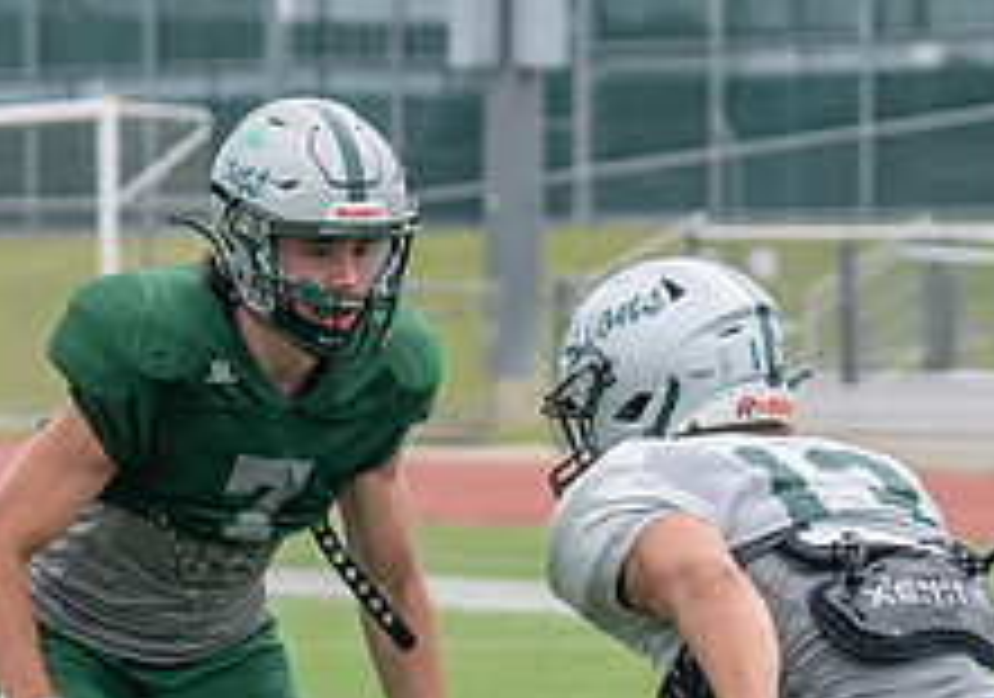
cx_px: 564
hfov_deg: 6.4
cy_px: 591
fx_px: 8895
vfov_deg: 4.5
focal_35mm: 317
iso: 250
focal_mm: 90
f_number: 4
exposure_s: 1/1250
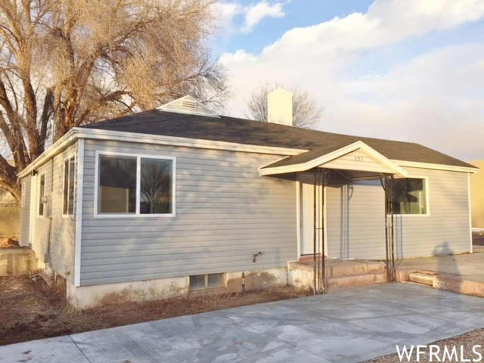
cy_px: 182
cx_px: 242
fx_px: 405
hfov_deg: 61.7
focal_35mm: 29
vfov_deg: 48.2
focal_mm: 4.15
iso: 32
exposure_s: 1/527
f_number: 2.2
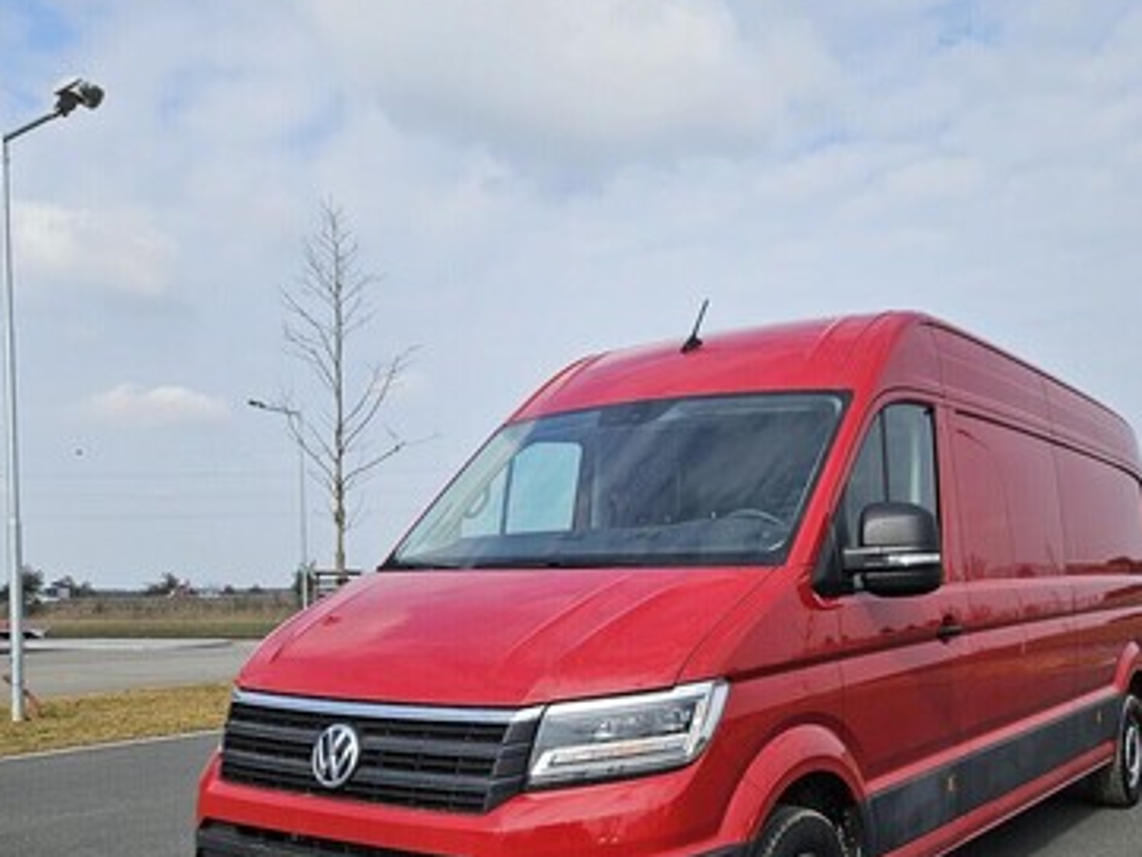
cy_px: 609
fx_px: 1155
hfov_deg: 52.2
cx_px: 696
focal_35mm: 35
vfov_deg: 39.9
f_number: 1.8
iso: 25
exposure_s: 1/2175
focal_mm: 5.4
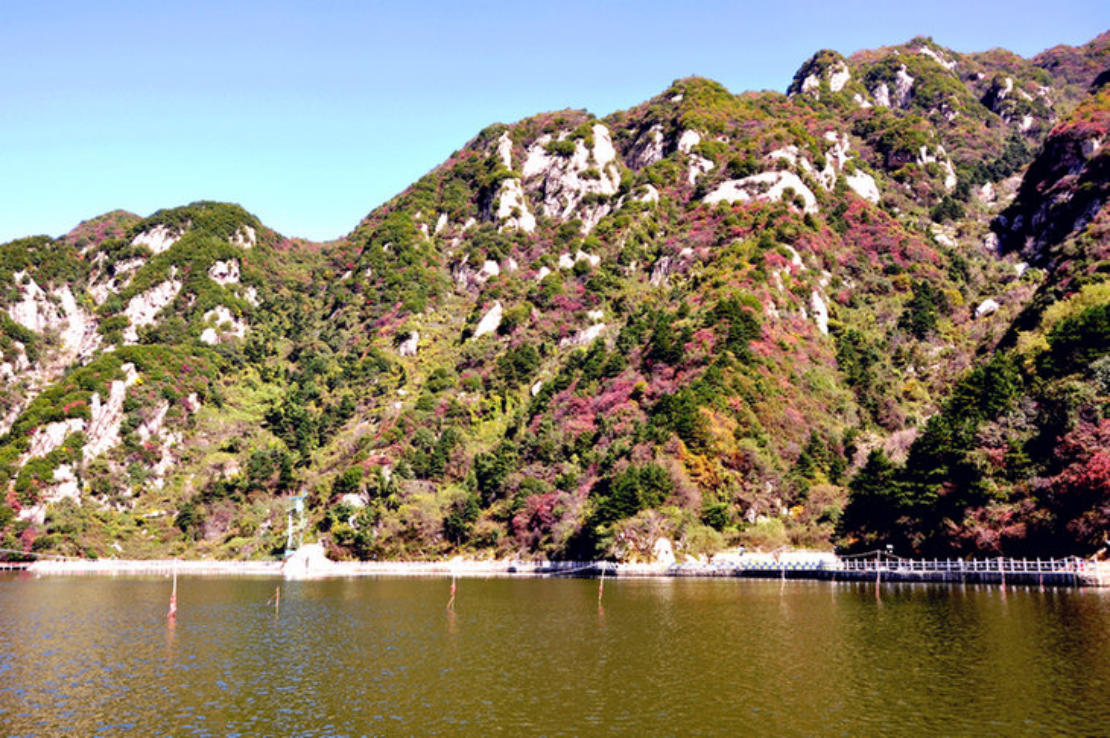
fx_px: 1016
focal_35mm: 33
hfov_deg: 57.3
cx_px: 555
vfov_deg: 39.9
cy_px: 369
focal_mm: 22
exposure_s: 1/125
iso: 200
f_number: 9
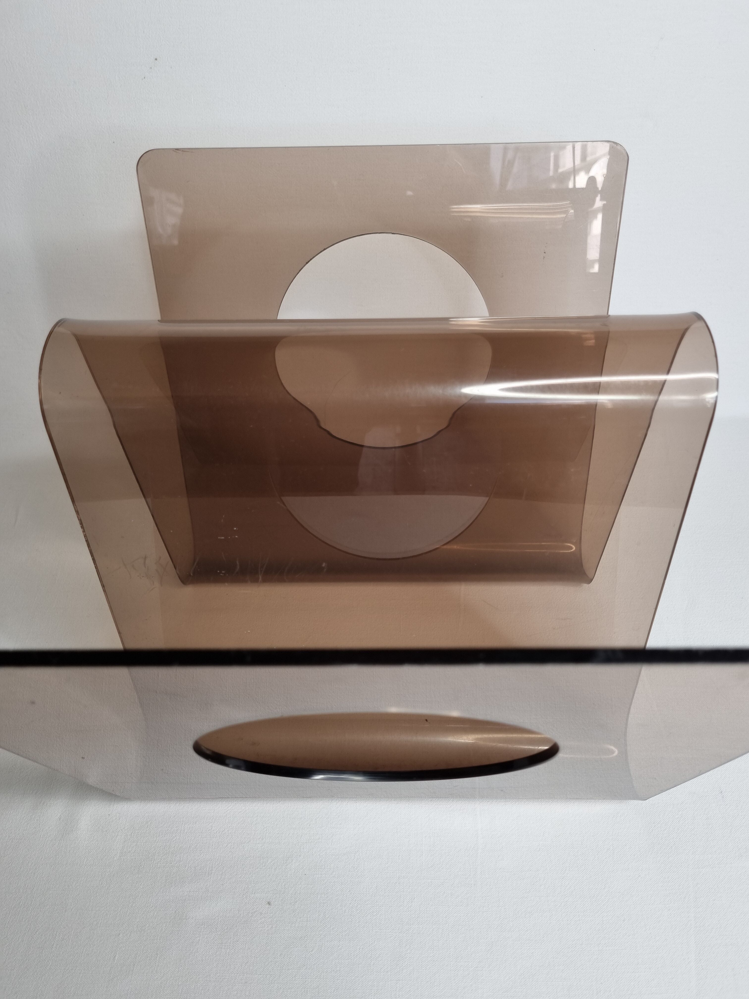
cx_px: 374
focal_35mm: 26
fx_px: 750
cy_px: 500
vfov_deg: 67.3
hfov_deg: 53.1
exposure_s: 1/100
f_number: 1.8
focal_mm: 5.4
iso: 64
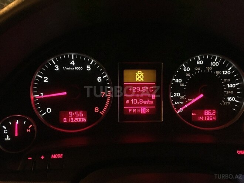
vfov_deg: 48.2
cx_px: 122
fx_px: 204
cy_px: 92
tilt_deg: -20.4
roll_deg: -0.9
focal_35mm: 29
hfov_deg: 61.7
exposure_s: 1/4
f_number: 2.2
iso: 400
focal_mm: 4.15
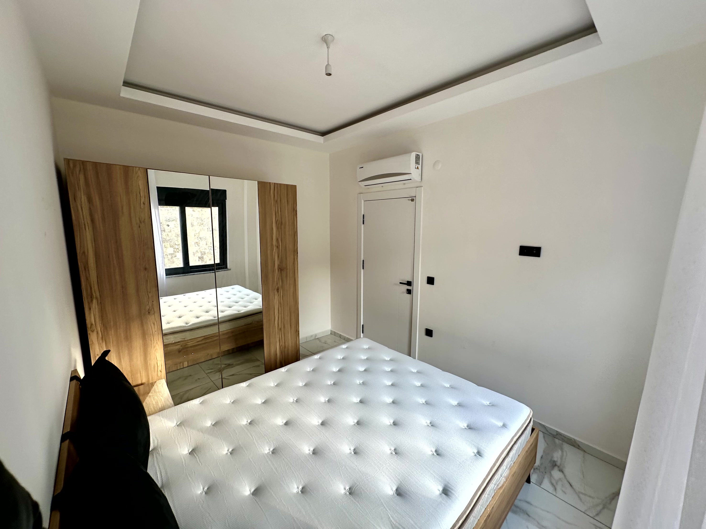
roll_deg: +0.5
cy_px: 264
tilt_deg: -7.8
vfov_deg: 85.7
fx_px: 286
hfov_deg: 102.1
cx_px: 353
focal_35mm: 14
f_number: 2.2
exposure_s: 1/99
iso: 50
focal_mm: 2.22
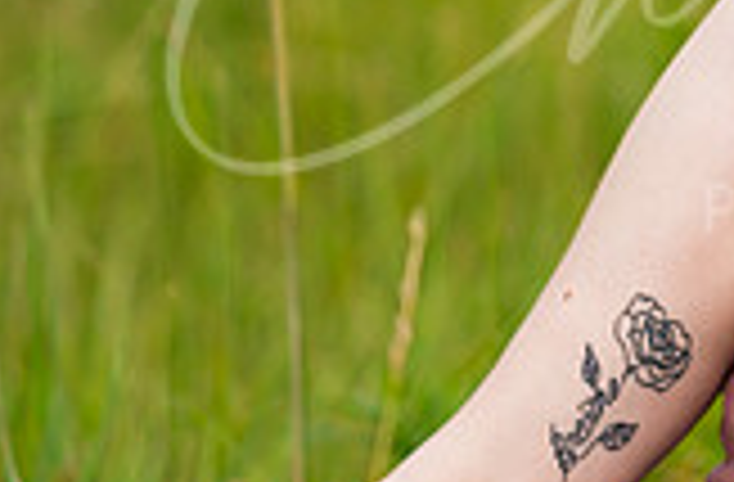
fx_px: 8360
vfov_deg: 3.3
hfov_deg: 5.0
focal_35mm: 412
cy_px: -332
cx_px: 1284
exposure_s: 1/250
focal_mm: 85
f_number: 1.8
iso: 50
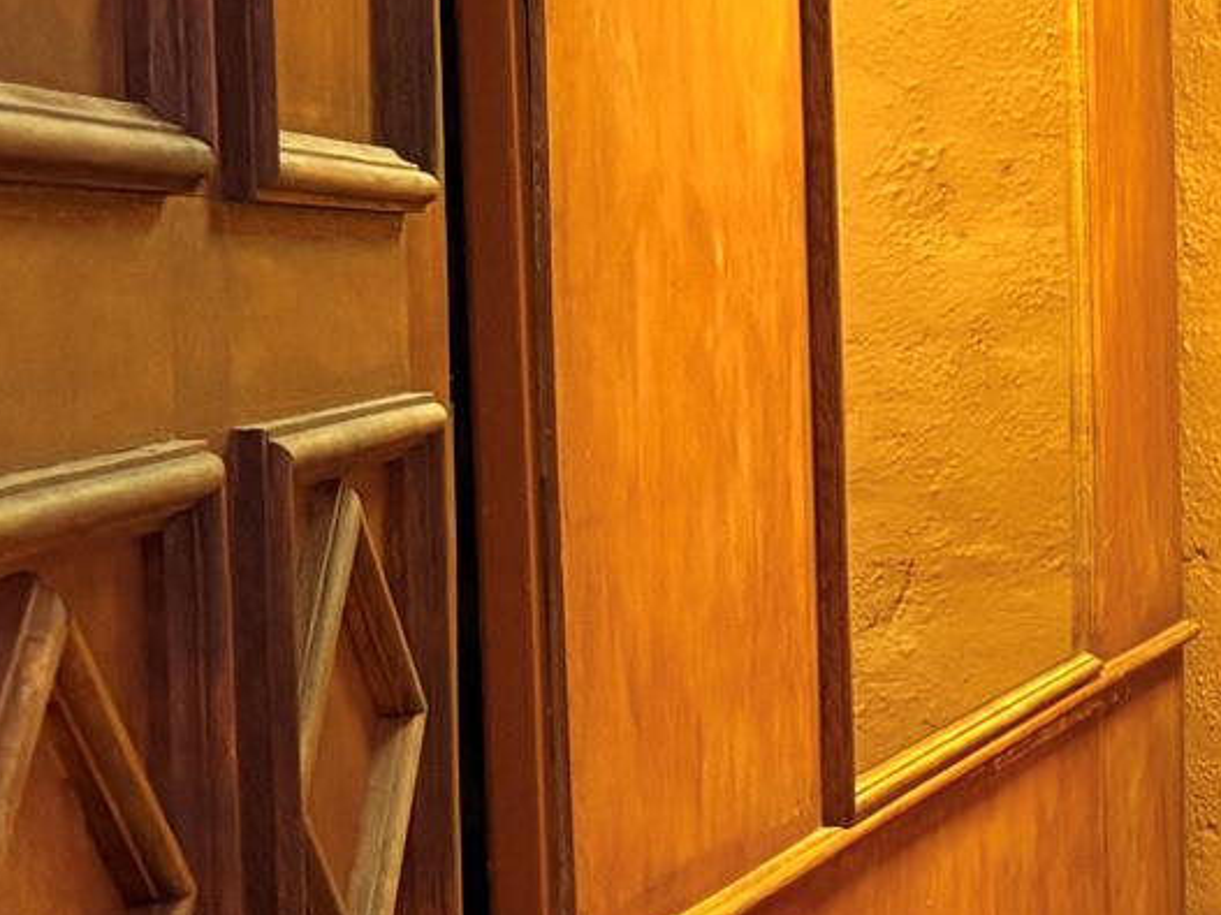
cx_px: 1946
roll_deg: +0.4
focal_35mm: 101
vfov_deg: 14.6
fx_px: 3562
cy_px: 537
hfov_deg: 17.1
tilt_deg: -5.3
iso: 500
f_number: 1.6
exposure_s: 1/60
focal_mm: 5.96
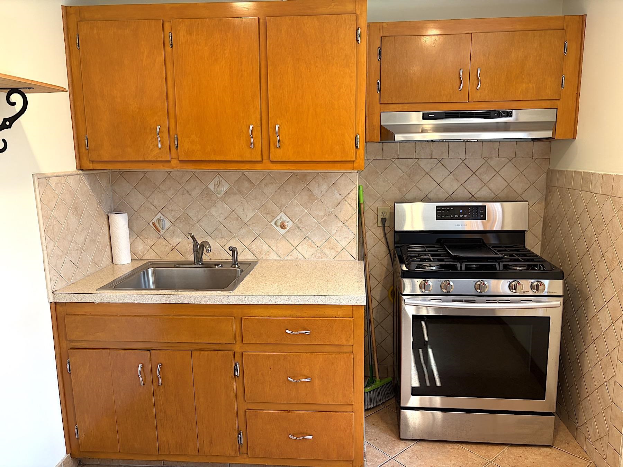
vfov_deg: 53.1
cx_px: 312
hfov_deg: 67.3
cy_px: 234
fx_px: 468
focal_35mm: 26
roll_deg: -0.1
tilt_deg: -9.0
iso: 125
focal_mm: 5.96
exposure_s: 1/120
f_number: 1.6
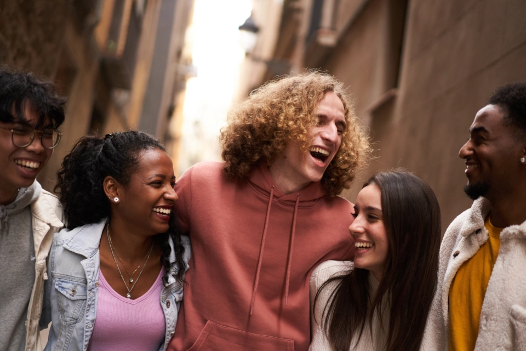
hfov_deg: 36.2
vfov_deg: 24.6
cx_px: 263
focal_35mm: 55
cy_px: 176
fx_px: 804
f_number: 1.8
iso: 800
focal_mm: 55
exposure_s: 1/1250
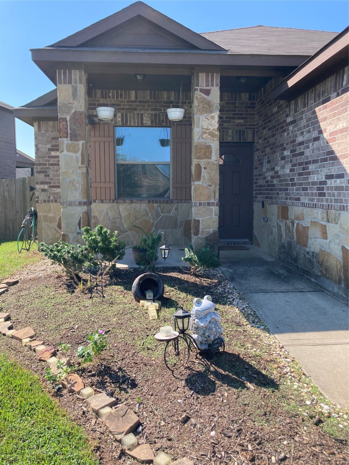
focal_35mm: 28
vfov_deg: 63.4
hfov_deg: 49.7
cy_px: 232
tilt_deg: -6.0
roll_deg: +0.9
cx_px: 174
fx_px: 376
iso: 20
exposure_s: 1/694
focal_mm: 3.99
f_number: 1.8
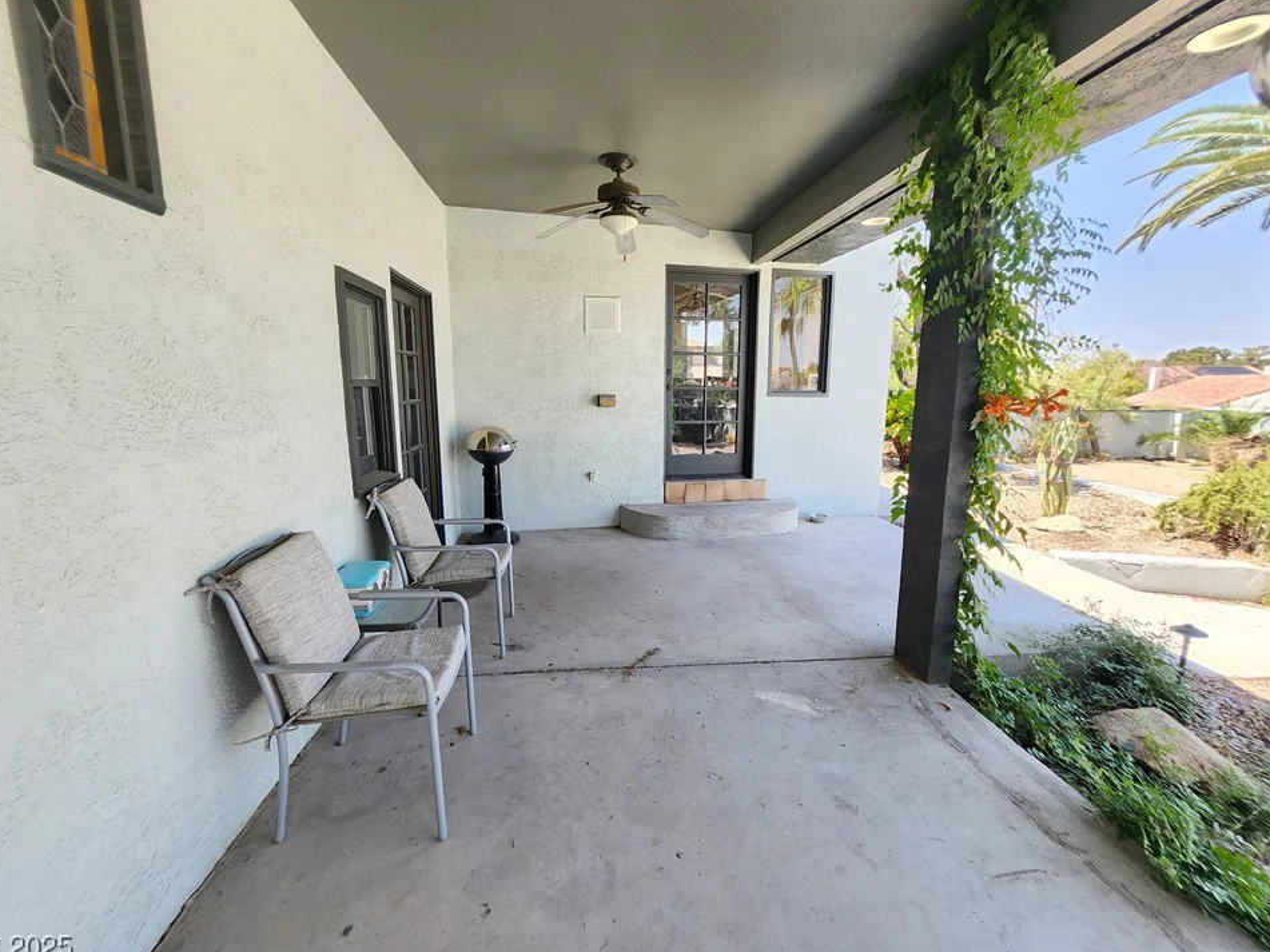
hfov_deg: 102.1
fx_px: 514
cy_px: 463
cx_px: 621
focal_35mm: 14
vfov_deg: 85.6
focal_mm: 1.74
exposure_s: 1/120
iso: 40
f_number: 2.2
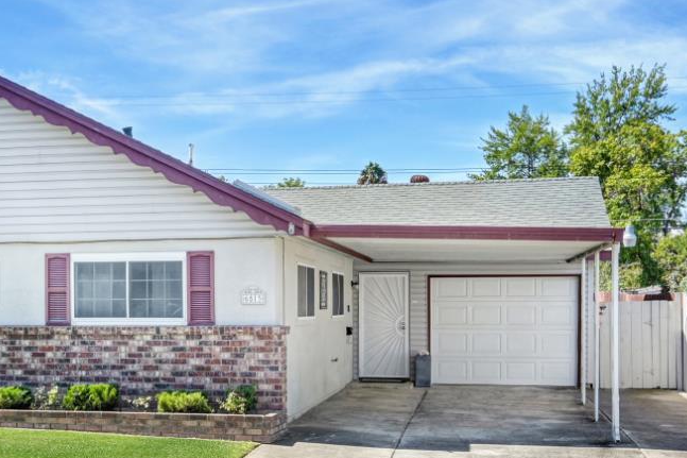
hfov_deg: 38.3
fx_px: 973
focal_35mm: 51
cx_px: 216
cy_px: 307
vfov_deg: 26.3
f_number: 13
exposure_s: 1/640
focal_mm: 22
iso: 500
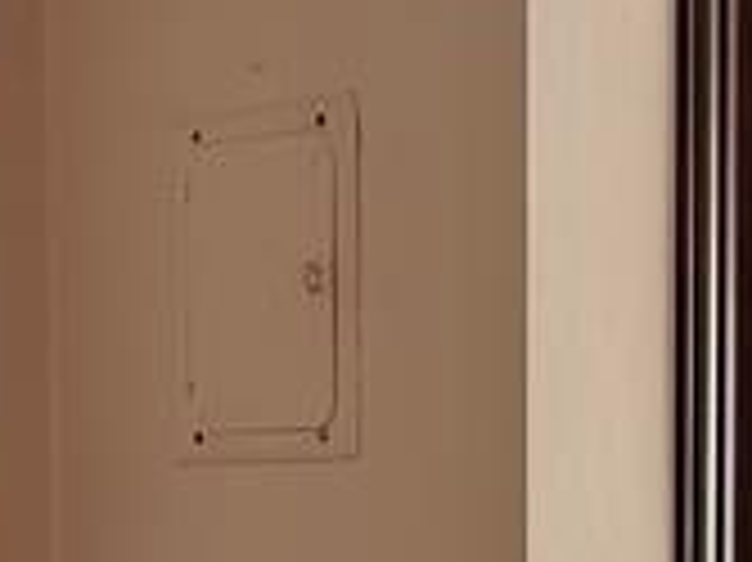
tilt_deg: -6.2
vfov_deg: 9.4
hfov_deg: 12.9
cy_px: 1137
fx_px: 3191
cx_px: 1018
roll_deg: -1.7
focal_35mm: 147
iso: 125
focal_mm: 6.86
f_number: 1.78
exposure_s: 1/120
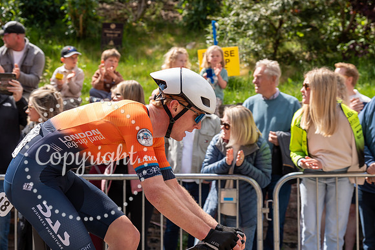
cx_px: 188
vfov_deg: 19.5
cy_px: 125
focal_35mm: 70
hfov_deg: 28.8
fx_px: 729
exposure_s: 1/1000
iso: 400
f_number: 5
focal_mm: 70
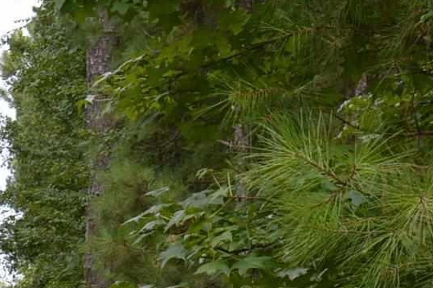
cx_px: -371
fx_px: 2112
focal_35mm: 176
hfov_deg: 10.9
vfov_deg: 7.6
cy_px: 506
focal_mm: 21
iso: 100
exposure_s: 1/160
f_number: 6.3
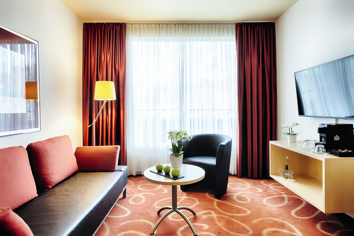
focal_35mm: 22
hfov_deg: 78.6
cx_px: 177
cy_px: 118
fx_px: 216
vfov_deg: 57.3
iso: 100
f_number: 8
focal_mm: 22
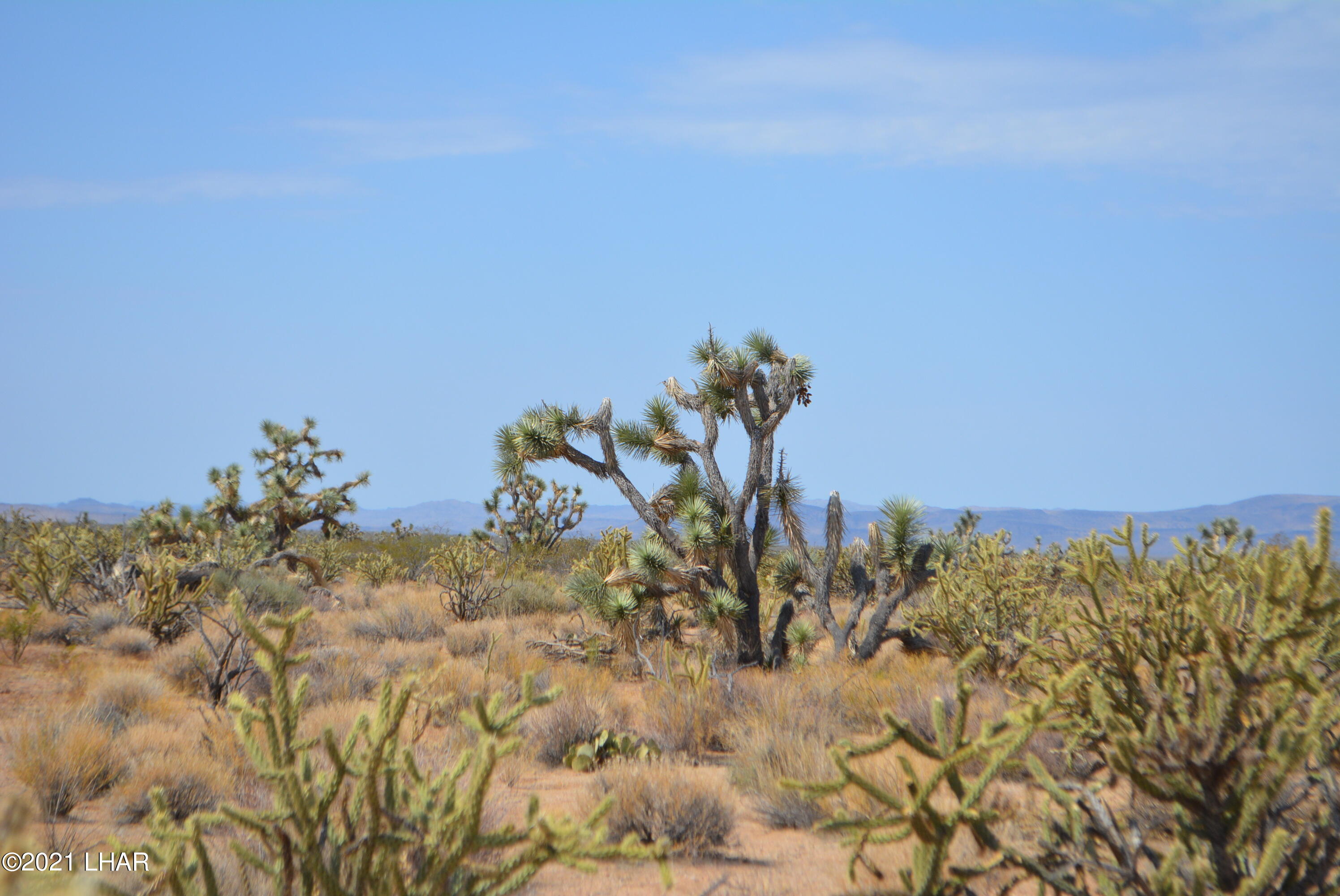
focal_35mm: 82
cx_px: 670
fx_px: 3073
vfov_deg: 16.6
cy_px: 448
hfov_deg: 24.6
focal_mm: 55
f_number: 7.1
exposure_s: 1/1600
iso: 400
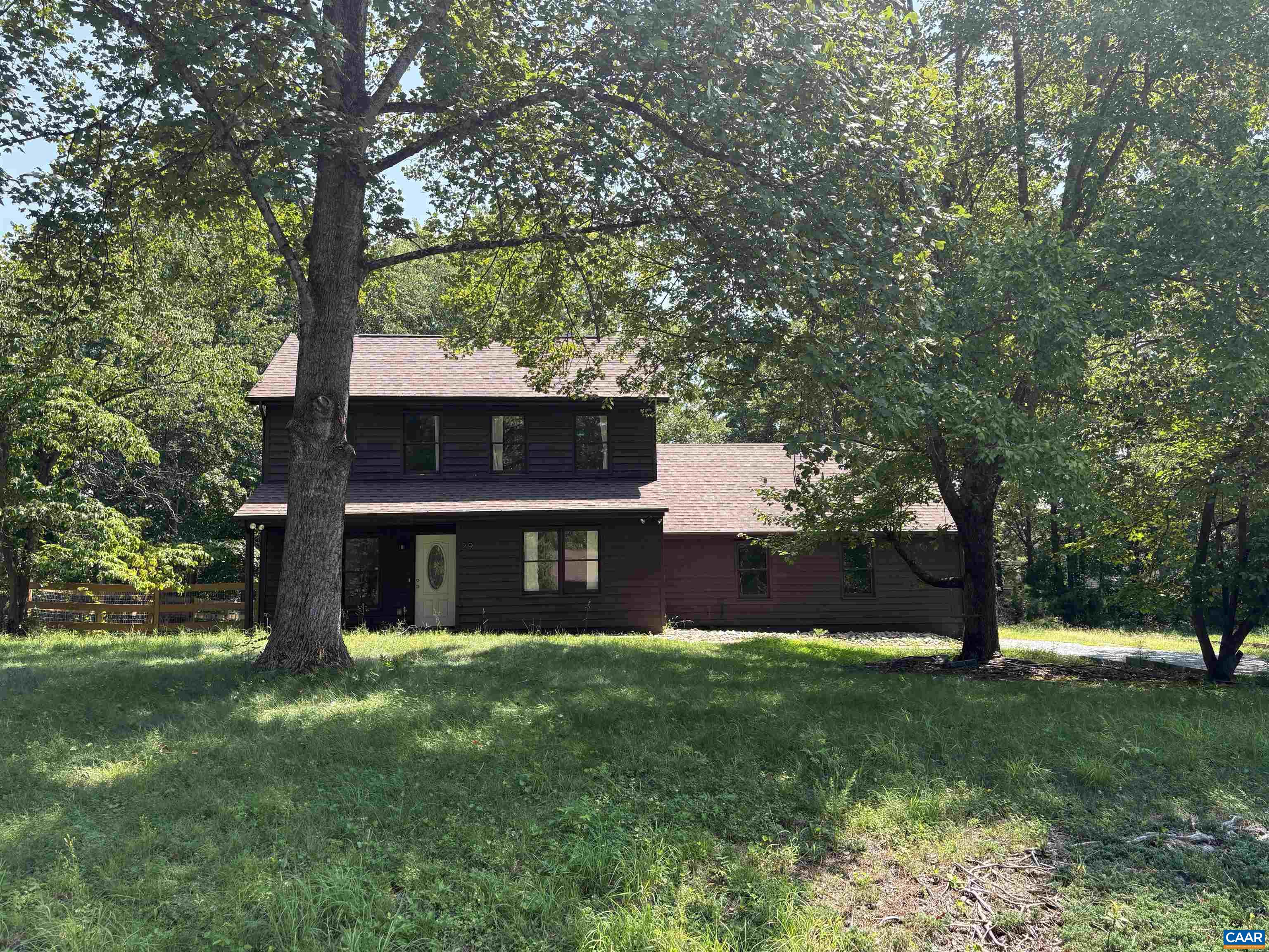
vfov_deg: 53.1
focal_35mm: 26
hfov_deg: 67.3
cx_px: 634
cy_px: 476
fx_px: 953
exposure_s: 1/673
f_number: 1.6
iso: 50
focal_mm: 5.96
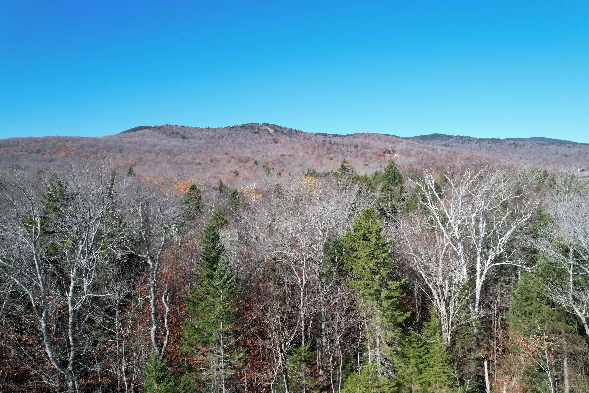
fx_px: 360
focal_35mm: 22
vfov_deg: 57.2
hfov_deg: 78.6
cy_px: 196
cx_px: 294
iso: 120
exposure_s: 1/1250
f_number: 2.8
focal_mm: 8.38
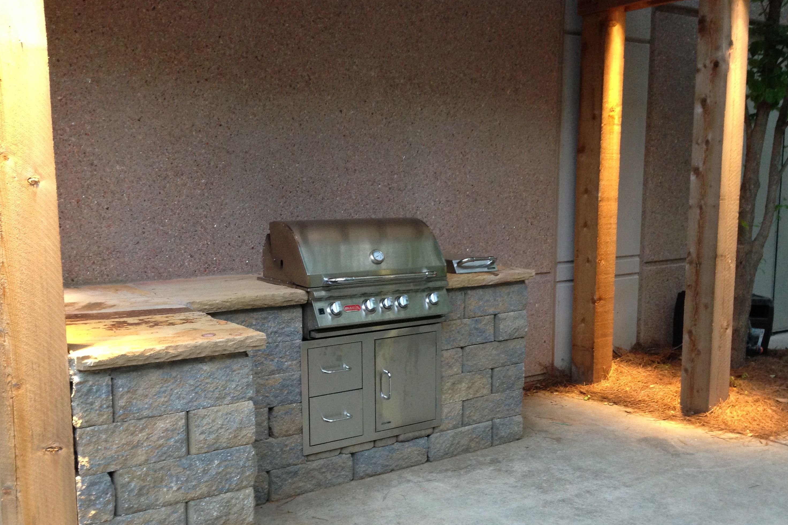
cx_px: 381
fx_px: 832
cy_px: 303
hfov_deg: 50.7
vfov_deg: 35.0
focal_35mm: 38
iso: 200
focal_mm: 4.13
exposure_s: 1/20
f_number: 2.4
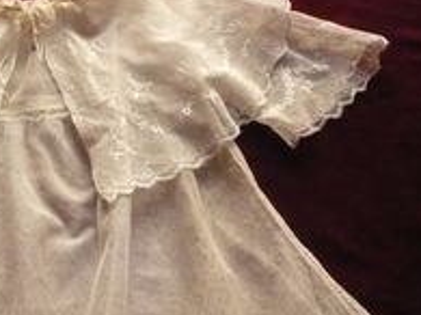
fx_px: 960
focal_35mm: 79
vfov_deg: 18.4
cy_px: 274
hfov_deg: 23.9
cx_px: 28
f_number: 2.8
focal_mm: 5.8
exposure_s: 1/320
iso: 400
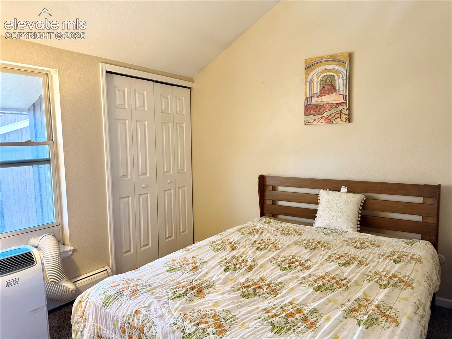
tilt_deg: -5.9
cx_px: 226
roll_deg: +1.6
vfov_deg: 56.8
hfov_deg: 71.6
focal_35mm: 24
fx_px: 313
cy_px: 170
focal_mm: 6.76
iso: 320
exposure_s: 1/60
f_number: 1.78
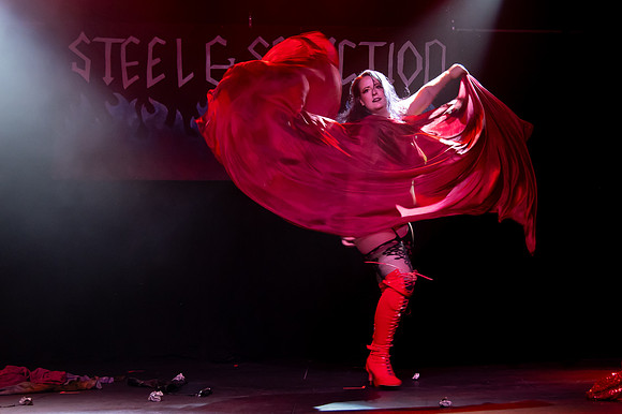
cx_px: 419
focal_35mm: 61
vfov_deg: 22.2
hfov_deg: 32.6
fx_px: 1052
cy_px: 168
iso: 4000
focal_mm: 38
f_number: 4
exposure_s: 1/250
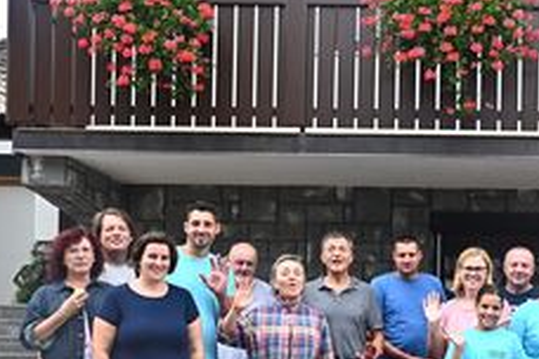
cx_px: 482
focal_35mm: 69
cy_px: 340
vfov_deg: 19.3
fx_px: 1033
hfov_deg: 28.2
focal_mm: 35
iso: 1600
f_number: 7.1
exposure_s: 1/1000
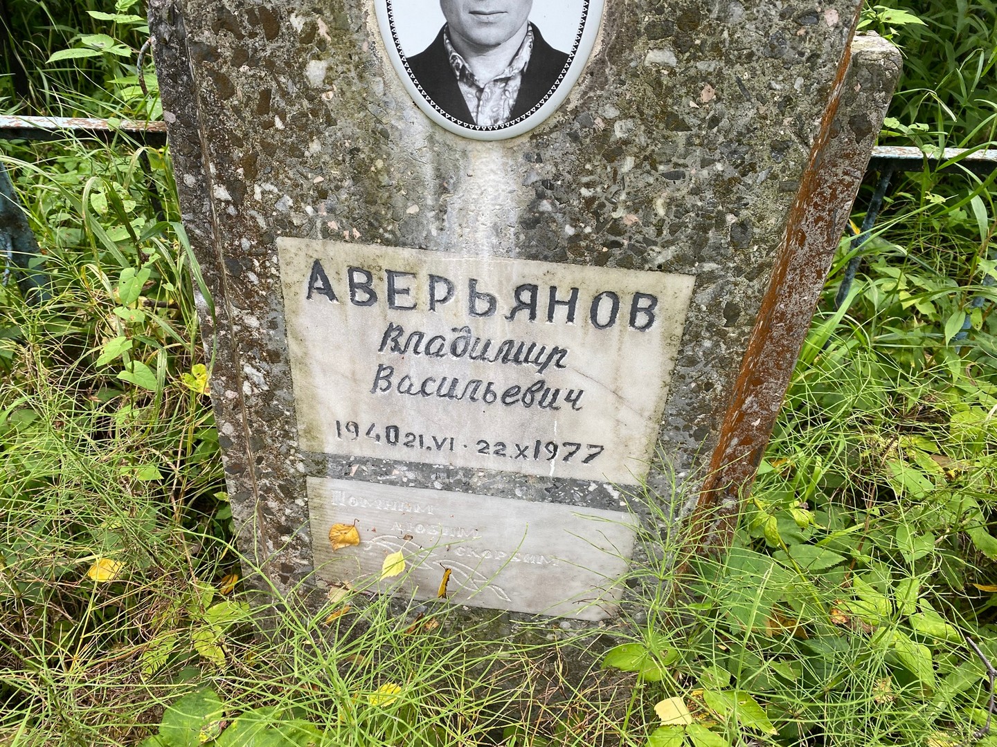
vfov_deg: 53.1
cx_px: 498
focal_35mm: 26
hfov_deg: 67.3
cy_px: 374
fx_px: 749
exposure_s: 1/159
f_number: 1.8
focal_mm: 4.25
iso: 32
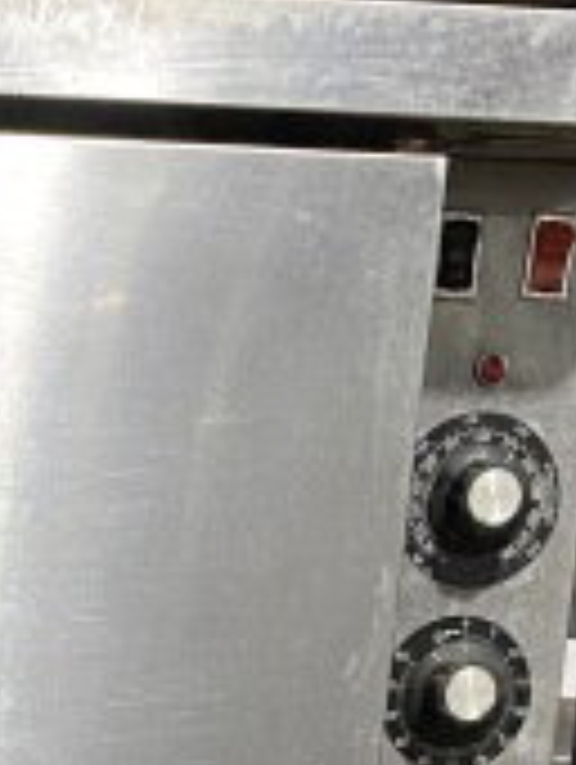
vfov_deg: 13.4
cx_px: -428
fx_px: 2744
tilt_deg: -14.3
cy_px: 1568
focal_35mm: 124
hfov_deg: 11.2
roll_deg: -3.5
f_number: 1.8
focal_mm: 4.25
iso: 250
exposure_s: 1/60
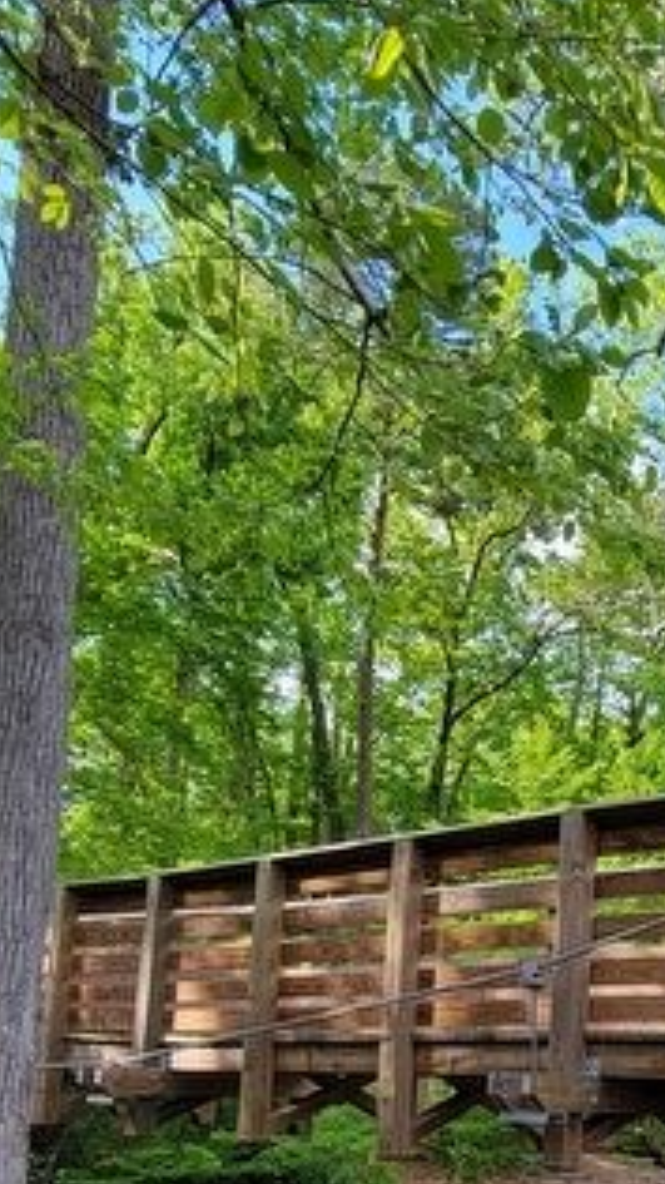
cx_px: 657
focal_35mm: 36
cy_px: 906
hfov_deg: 30.6
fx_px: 1129
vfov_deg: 52.5
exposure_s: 1/408
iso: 50
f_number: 2.2
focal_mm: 2.2
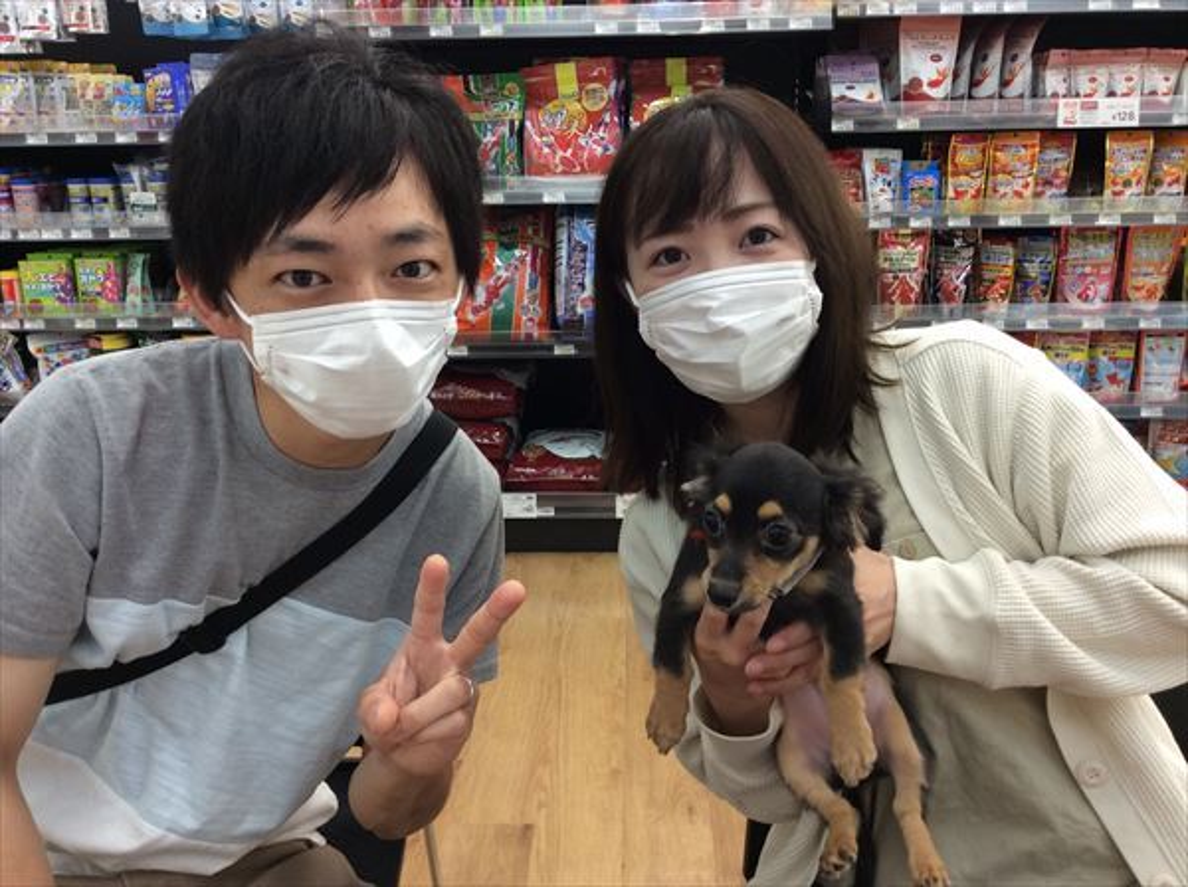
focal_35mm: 32
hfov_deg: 56.9
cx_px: 594
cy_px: 444
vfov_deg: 44.0
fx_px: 1096
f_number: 2.4
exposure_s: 1/24
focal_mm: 3.3
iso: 64
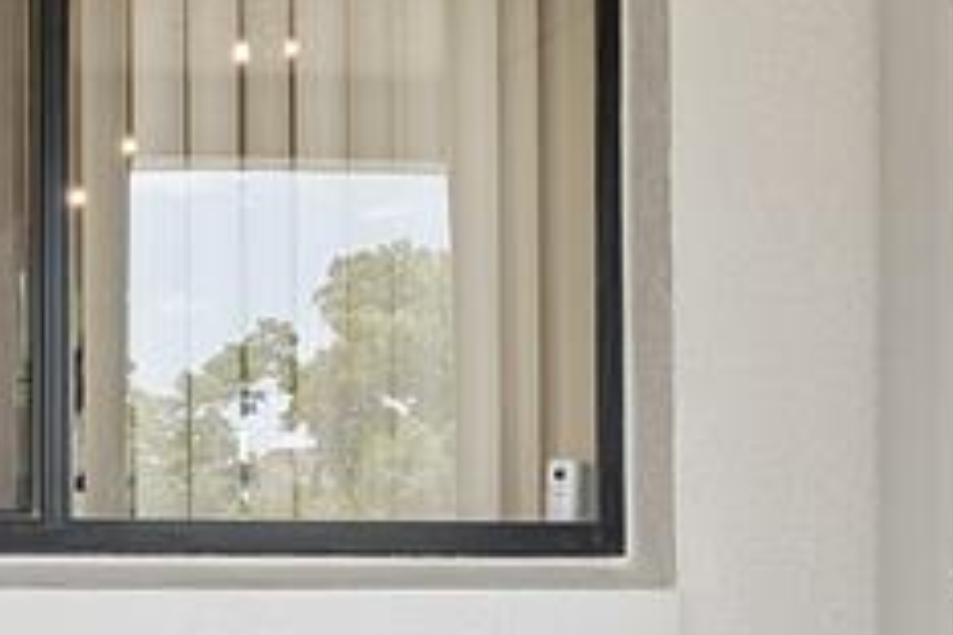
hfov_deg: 24.3
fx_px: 1853
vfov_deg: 19.1
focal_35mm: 70
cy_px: 558
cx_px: -358
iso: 250
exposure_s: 1/13
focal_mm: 16
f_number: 20
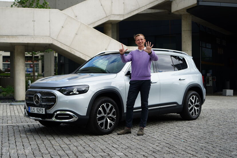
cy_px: 79
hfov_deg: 36.2
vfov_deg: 24.6
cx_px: 118
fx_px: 362
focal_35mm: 55
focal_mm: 55
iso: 100
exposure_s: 1/400
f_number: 4
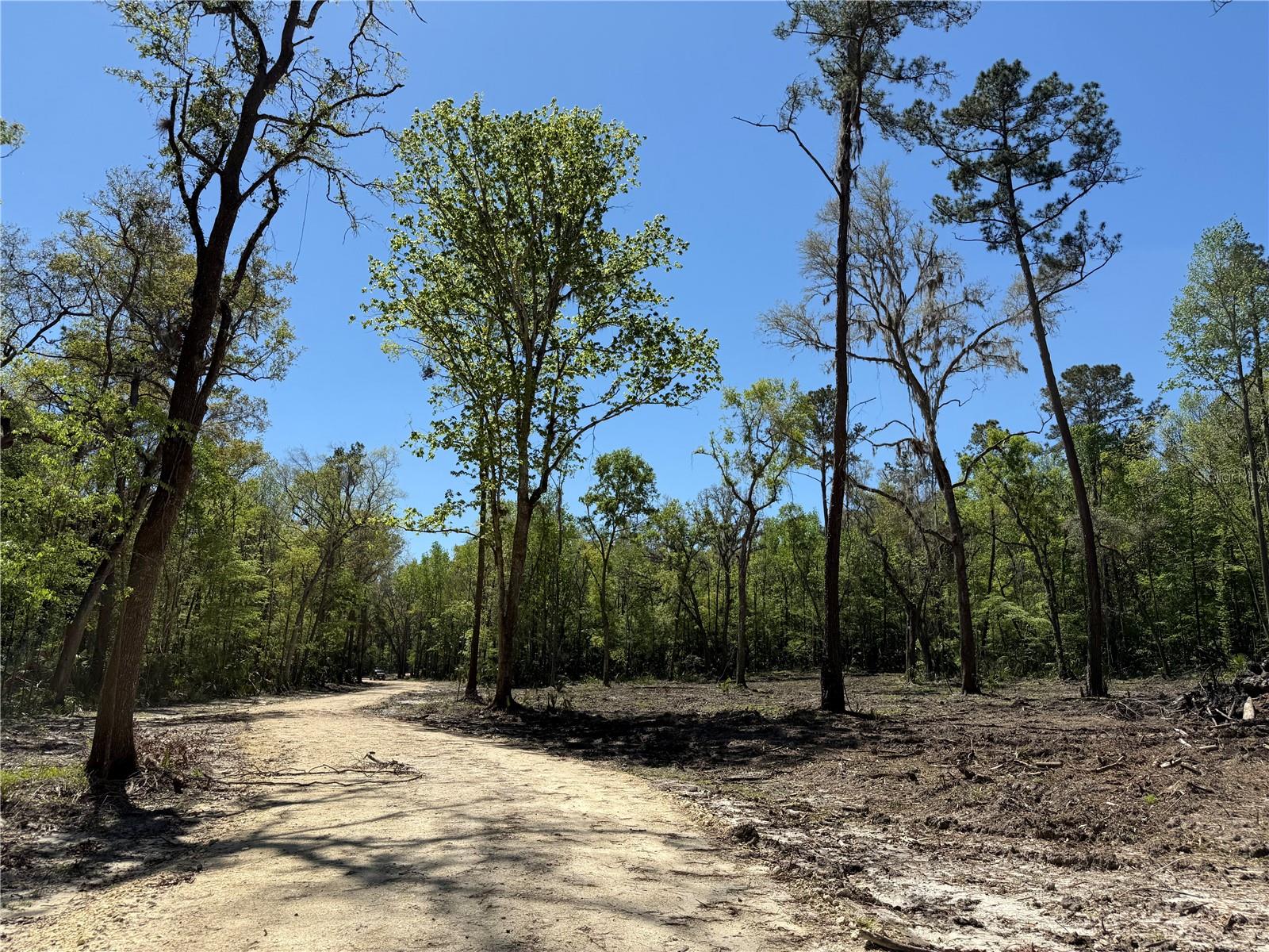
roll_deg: -2.6
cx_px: 634
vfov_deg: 56.8
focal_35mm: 24
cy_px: 476
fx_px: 880
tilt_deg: +13.7
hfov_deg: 71.6
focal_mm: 6.76
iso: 80
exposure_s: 1/4975
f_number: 1.78
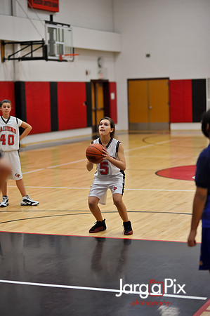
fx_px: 745
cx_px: 105
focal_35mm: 85
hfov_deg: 16.0
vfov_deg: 23.9
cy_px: 158
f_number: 2
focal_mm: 85
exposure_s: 1/500
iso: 1000
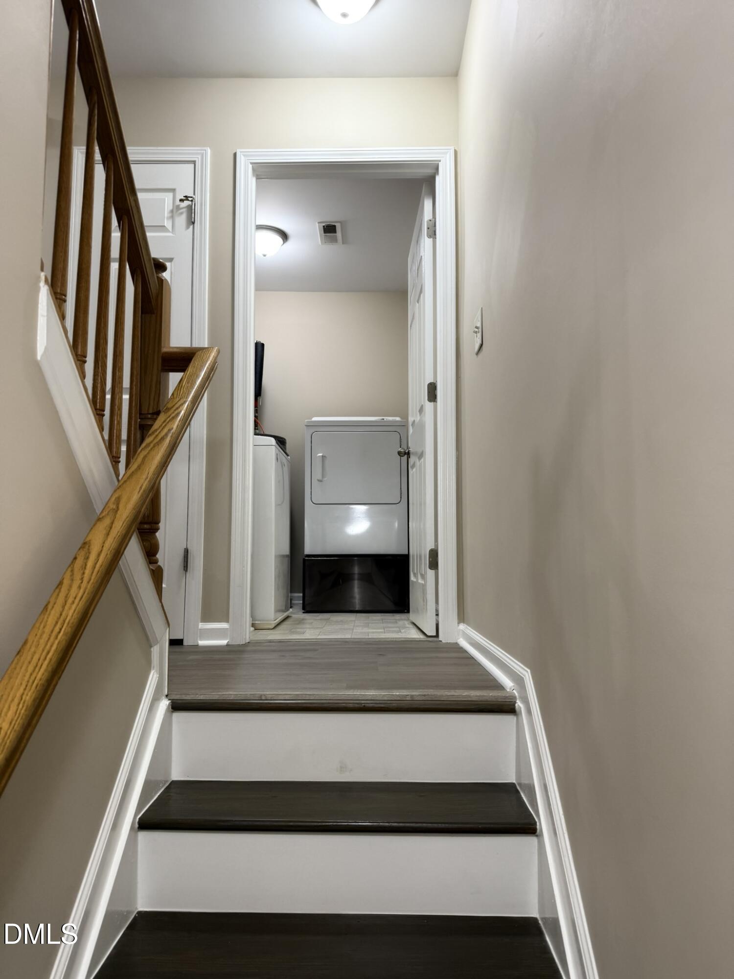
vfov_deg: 71.6
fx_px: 679
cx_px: 367
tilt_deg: +6.2
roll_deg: -1.2
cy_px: 490
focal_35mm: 24
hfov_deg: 56.8
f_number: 1.78
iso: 125
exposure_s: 1/60
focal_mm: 6.76
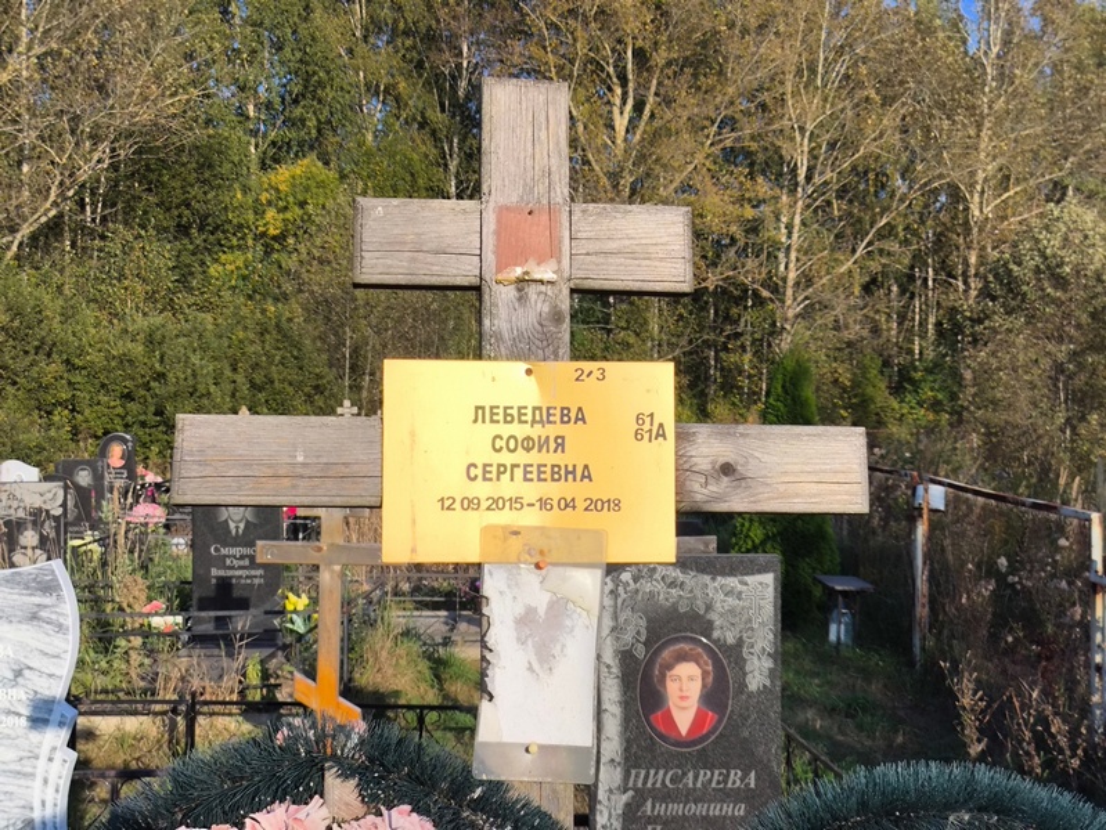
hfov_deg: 38.2
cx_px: 553
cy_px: 415
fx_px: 1598
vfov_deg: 29.1
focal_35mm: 50
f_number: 1.7
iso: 50
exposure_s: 1/1410
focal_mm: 4.71
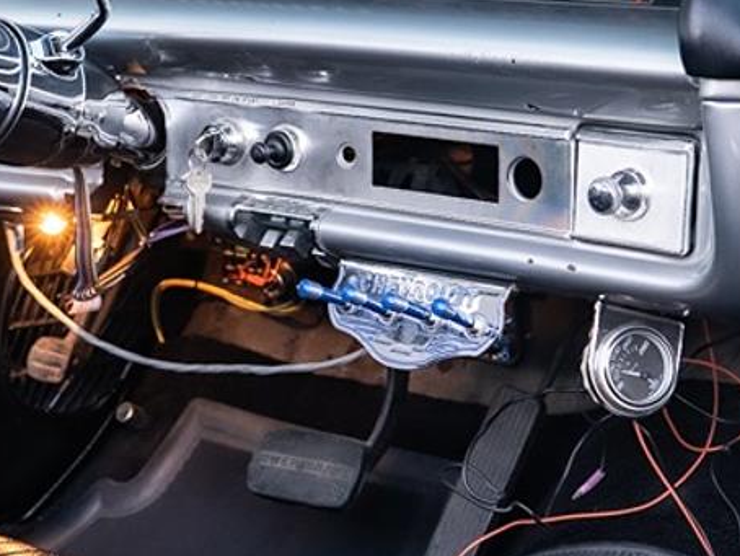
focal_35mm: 88
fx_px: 1882
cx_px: 436
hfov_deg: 22.2
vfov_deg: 16.7
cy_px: 156
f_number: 4
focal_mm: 24
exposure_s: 1/125
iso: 500
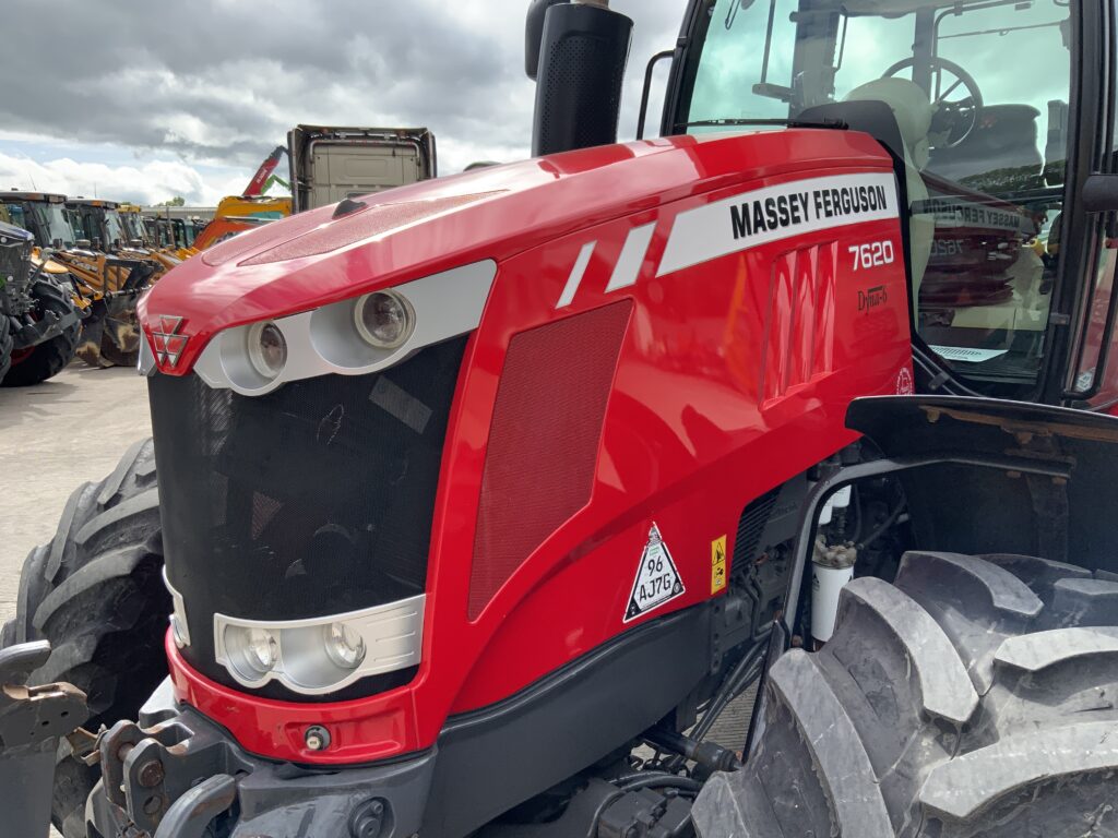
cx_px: 559
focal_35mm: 29
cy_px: 419
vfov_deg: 48.2
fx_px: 937
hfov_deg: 61.7
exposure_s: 1/829
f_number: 1.8
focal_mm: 3
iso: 16
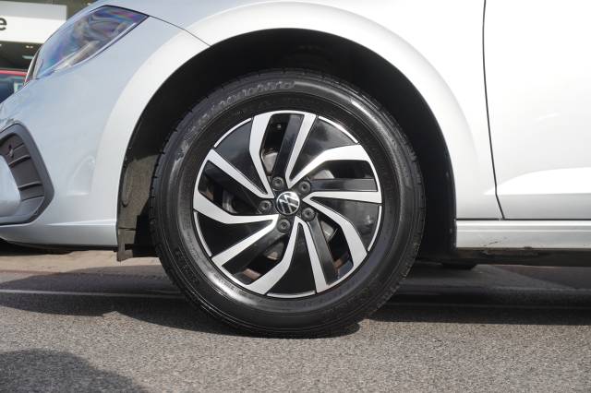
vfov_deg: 31.9
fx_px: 689
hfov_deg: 46.4
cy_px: 196
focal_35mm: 42
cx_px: 296
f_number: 6.7
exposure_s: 1/125
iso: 100
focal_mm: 28
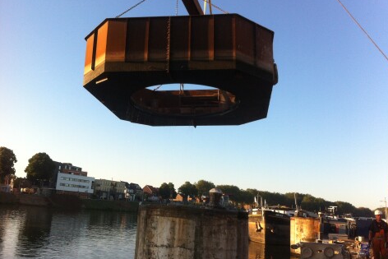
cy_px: 125
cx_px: 196
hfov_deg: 51.9
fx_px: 399
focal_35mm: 37
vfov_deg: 36.0
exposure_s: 1/539
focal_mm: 3.85
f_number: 2.8
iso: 80
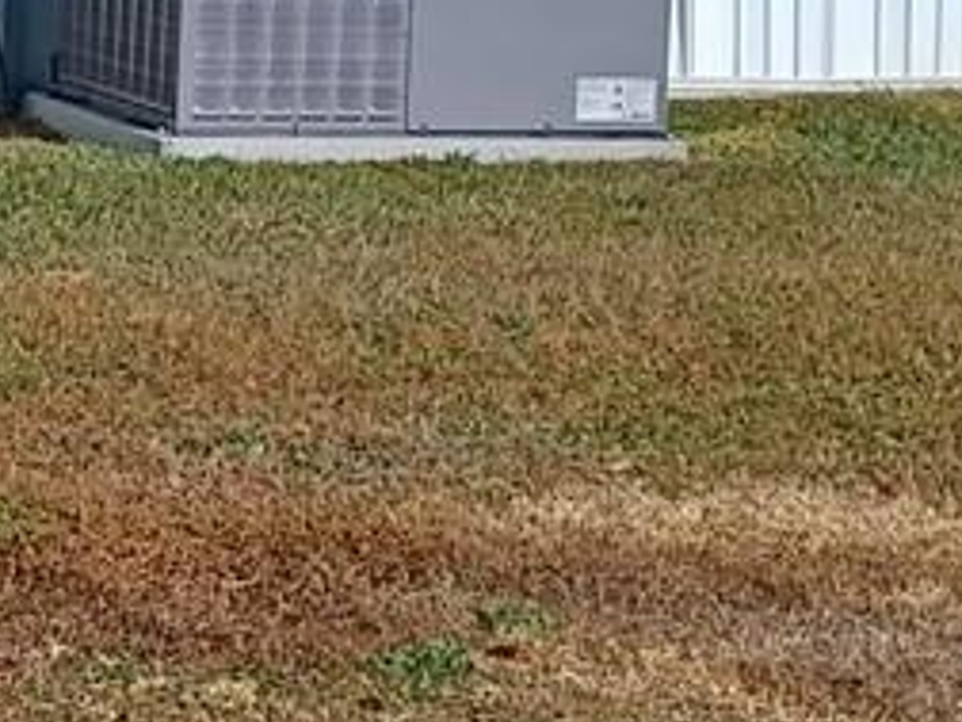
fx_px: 4419
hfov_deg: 11.9
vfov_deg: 9.2
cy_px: -80
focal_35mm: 159
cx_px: -447
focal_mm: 4.6
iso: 32
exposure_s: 1/741
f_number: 1.8
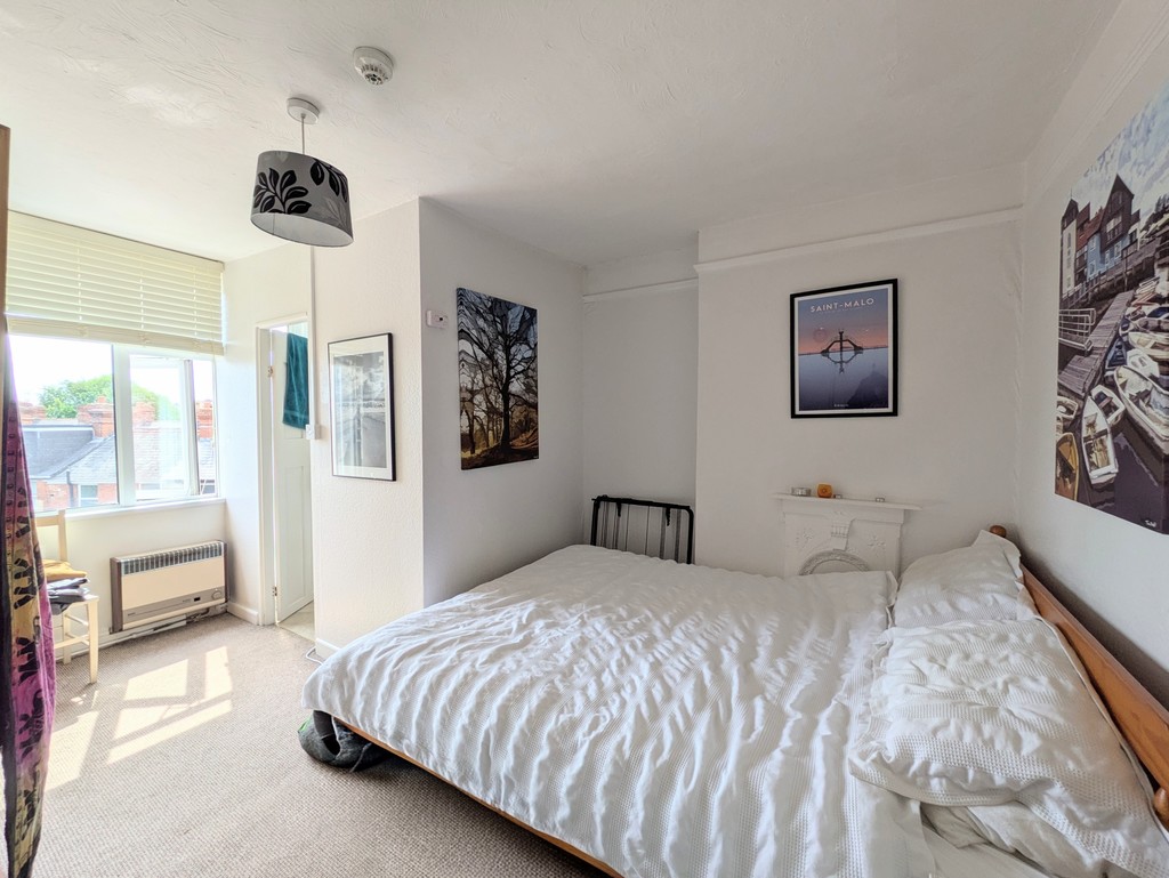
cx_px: 584
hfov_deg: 102.0
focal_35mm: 14
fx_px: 473
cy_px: 439
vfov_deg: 85.7
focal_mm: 1.83
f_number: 2.2
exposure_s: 1/324
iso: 43
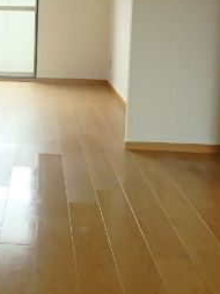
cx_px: -7
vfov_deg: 35.1
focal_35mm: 53
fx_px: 450
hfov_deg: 25.9
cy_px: 60
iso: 800
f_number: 3.5
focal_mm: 3.7
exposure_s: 1/25
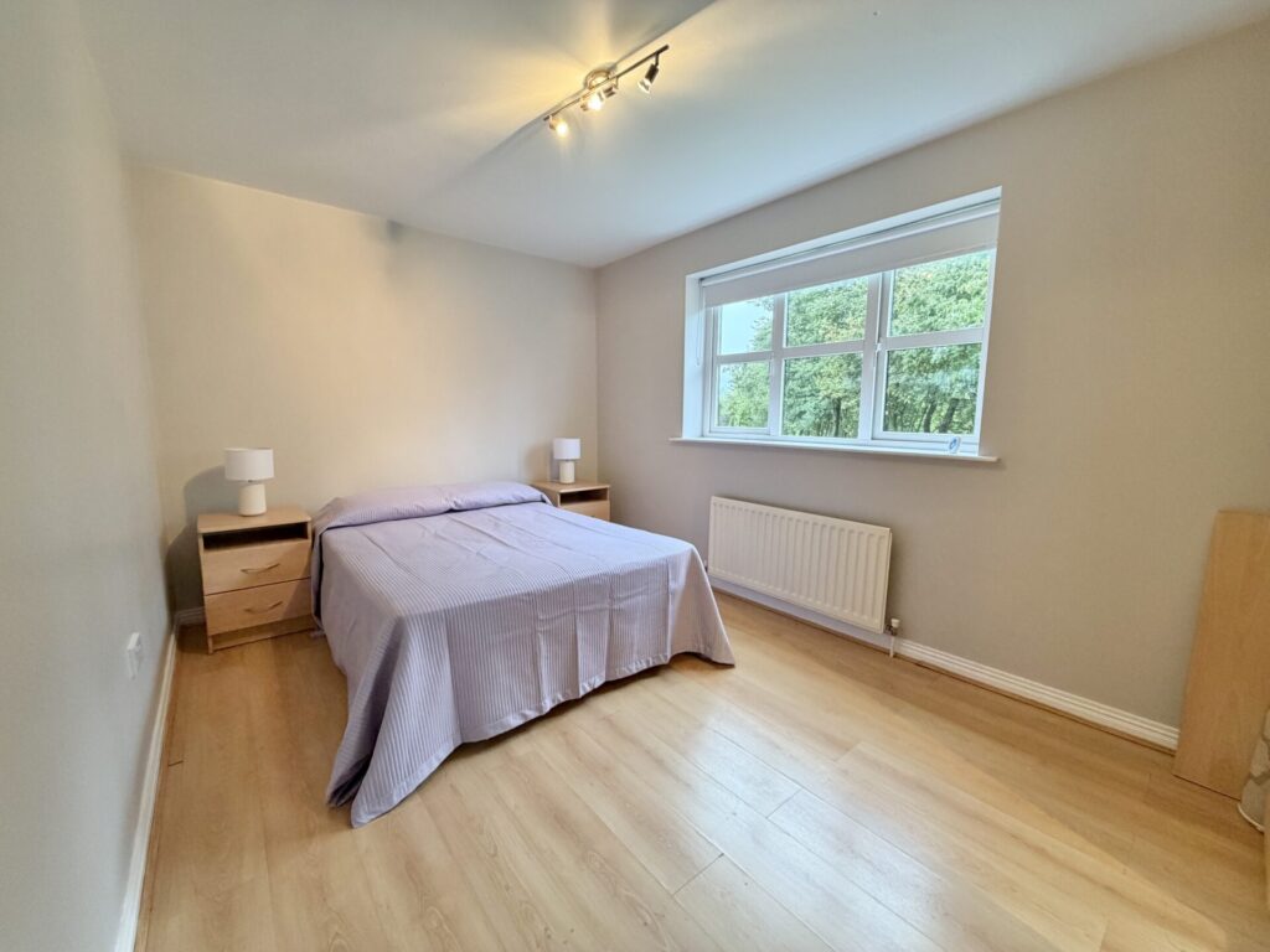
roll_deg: +0.0
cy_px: 476
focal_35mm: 14
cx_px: 635
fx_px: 514
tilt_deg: -8.1
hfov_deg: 102.1
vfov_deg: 85.7
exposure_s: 1/100
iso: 320
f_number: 2.2
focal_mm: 2.22
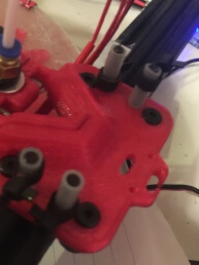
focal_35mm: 45
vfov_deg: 42.1
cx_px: 80
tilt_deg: -54.7
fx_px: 345
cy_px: 130
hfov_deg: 32.0
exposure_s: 1/4
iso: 100
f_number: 2.2
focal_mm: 4.15
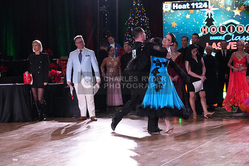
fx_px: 726
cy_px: 83
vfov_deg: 13.0
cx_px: 124
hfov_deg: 19.5
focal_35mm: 105
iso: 5000
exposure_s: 1/320
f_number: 5.6
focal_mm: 105
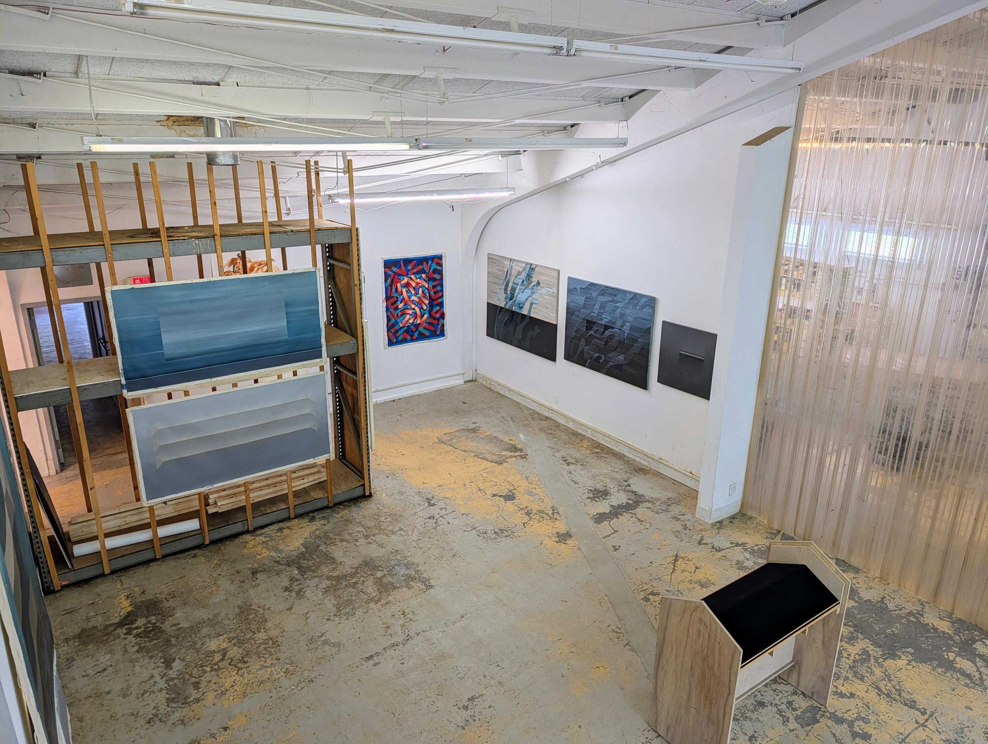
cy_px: 372
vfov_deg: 56.9
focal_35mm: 24
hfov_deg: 71.5
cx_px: 494
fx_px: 686
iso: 25
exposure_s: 1/187
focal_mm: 6.9
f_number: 1.68
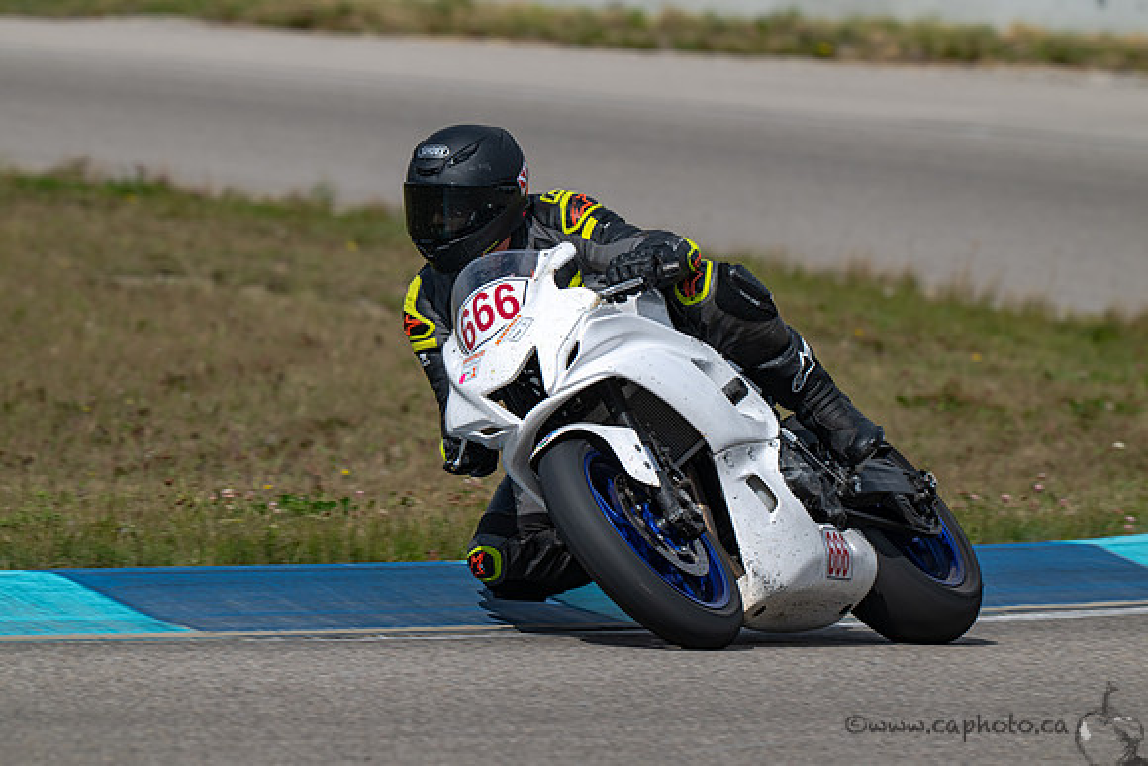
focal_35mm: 600
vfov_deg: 2.3
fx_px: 19137
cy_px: 383
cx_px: 574
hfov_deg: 3.4
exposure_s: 1/800
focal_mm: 600
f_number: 11
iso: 160
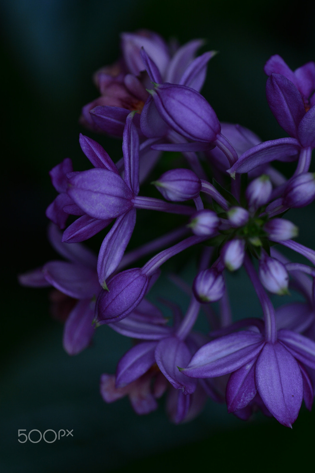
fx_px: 1784
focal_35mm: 136
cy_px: 237
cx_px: 158
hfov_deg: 10.1
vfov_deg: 15.1
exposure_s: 1/180
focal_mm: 90
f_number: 6.7
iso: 250
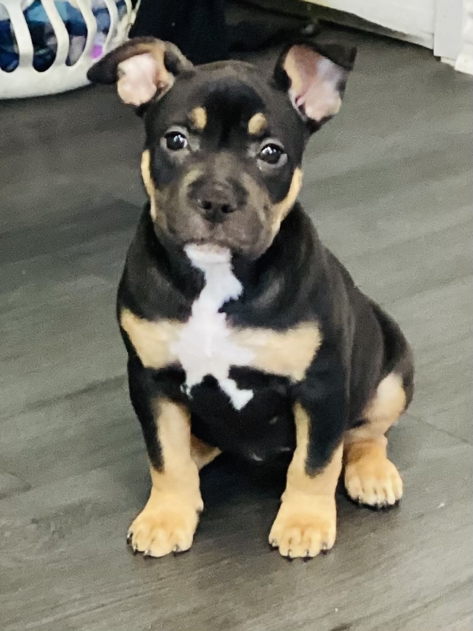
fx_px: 565
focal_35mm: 31
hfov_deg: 45.4
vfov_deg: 58.4
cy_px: 316
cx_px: 236
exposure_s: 1/40
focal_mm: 3.3
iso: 400
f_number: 2.4
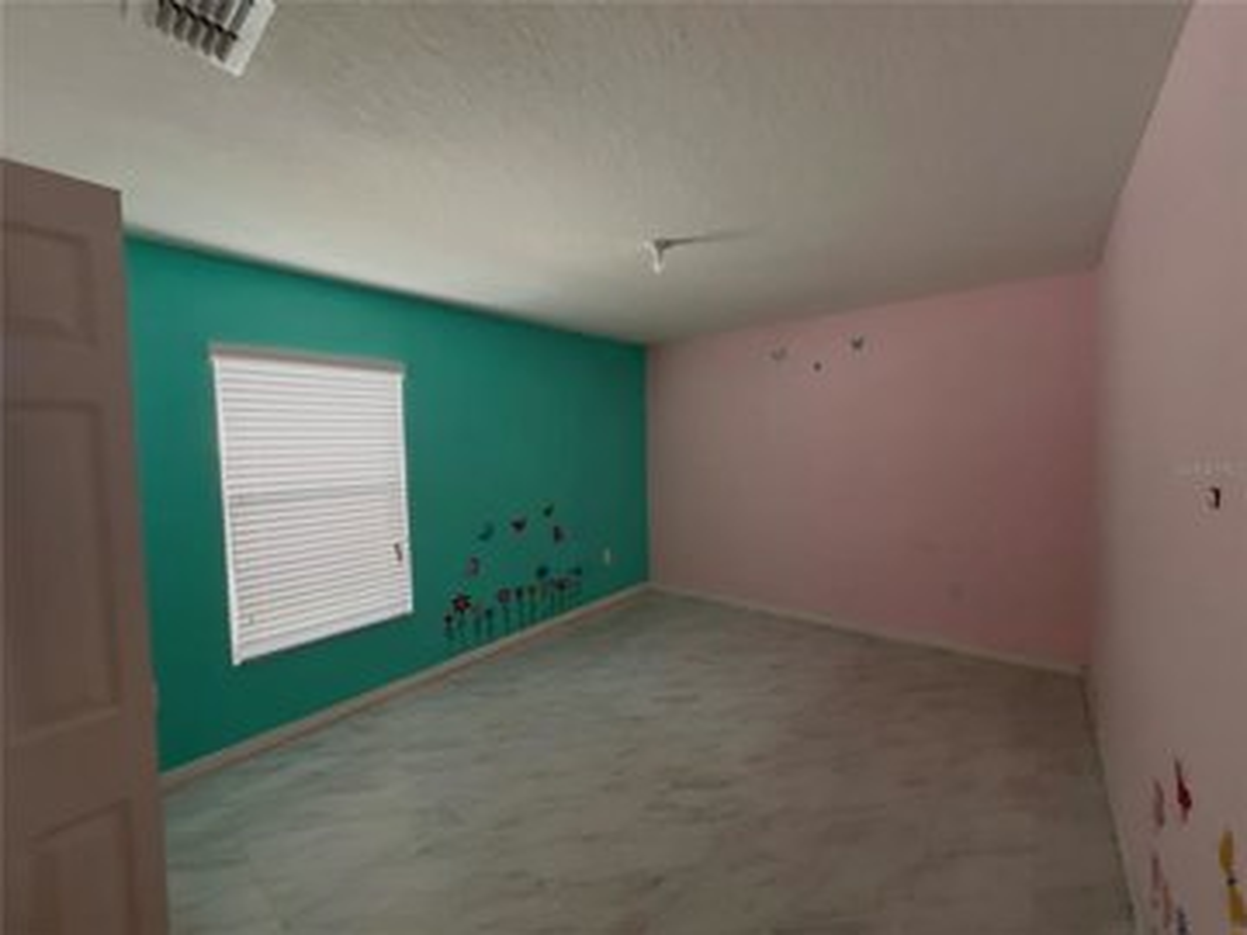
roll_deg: +1.2
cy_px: 468
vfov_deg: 89.9
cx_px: 624
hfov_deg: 106.2
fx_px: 468
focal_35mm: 13
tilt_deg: -3.3
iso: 200
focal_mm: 1.57
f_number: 1.8
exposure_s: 1/99
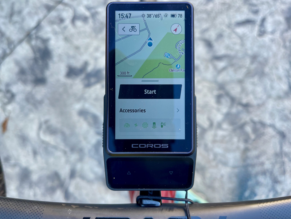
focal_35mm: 25
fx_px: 210
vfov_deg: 54.9
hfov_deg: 69.4
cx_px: 146
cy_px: 110
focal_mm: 5.1
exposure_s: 1/121
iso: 50
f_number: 1.6
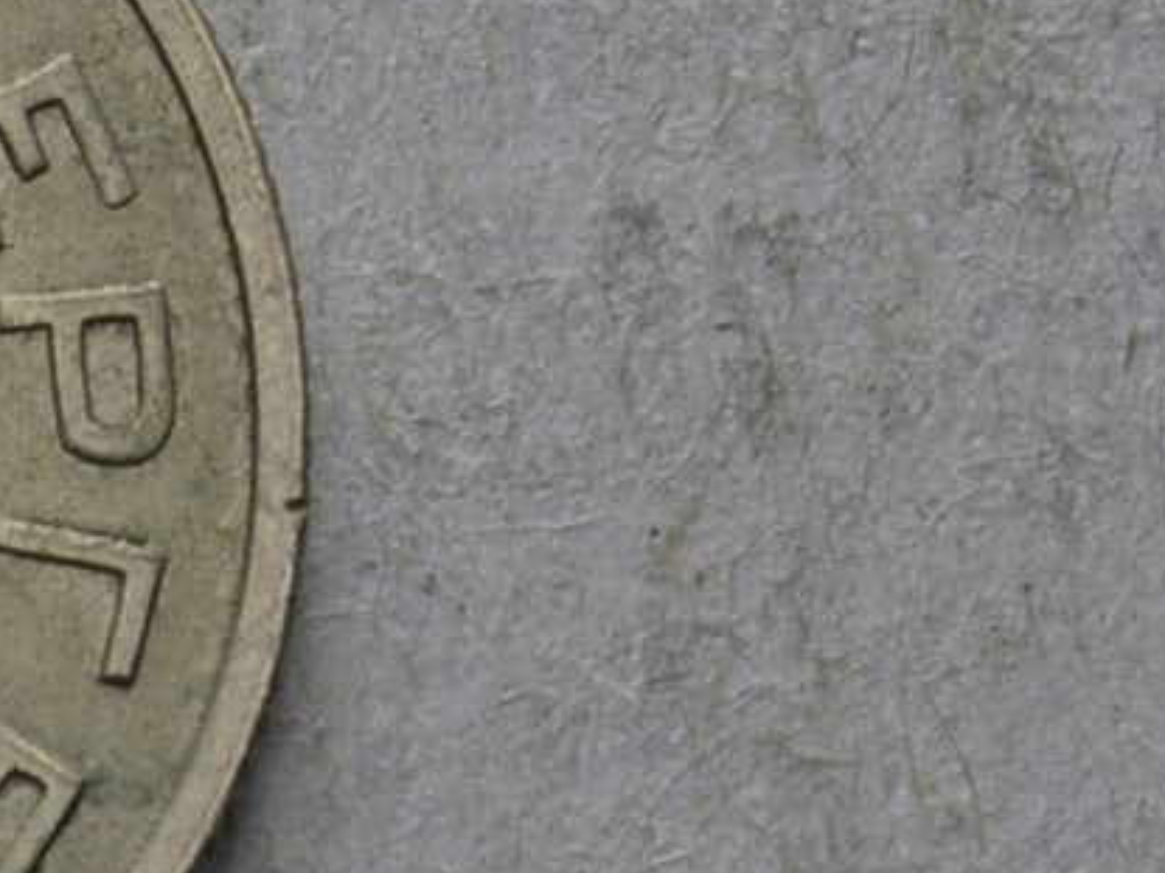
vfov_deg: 3.1
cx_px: -1446
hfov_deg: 4.2
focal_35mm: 470
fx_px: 15808
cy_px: 1513
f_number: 14
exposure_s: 1/250
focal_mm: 55
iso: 400
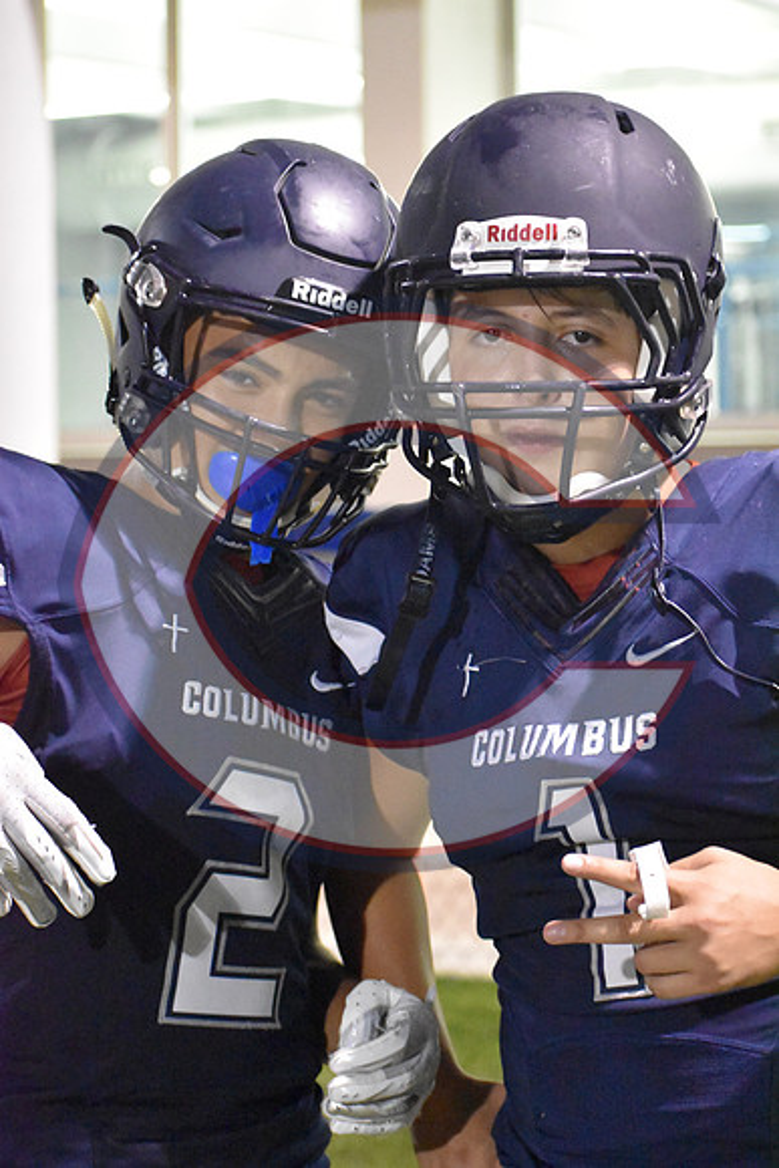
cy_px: 584
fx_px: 3406
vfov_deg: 19.5
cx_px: 390
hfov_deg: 13.0
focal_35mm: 105
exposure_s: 1/80
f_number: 4.5
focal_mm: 70
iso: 12800
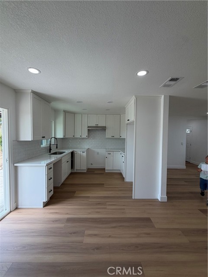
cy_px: 138
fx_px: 112
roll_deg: -1.3
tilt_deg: -1.8
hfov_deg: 85.7
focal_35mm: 14
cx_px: 104
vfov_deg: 102.1
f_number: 2.2
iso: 64
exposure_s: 1/187
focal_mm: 2.22
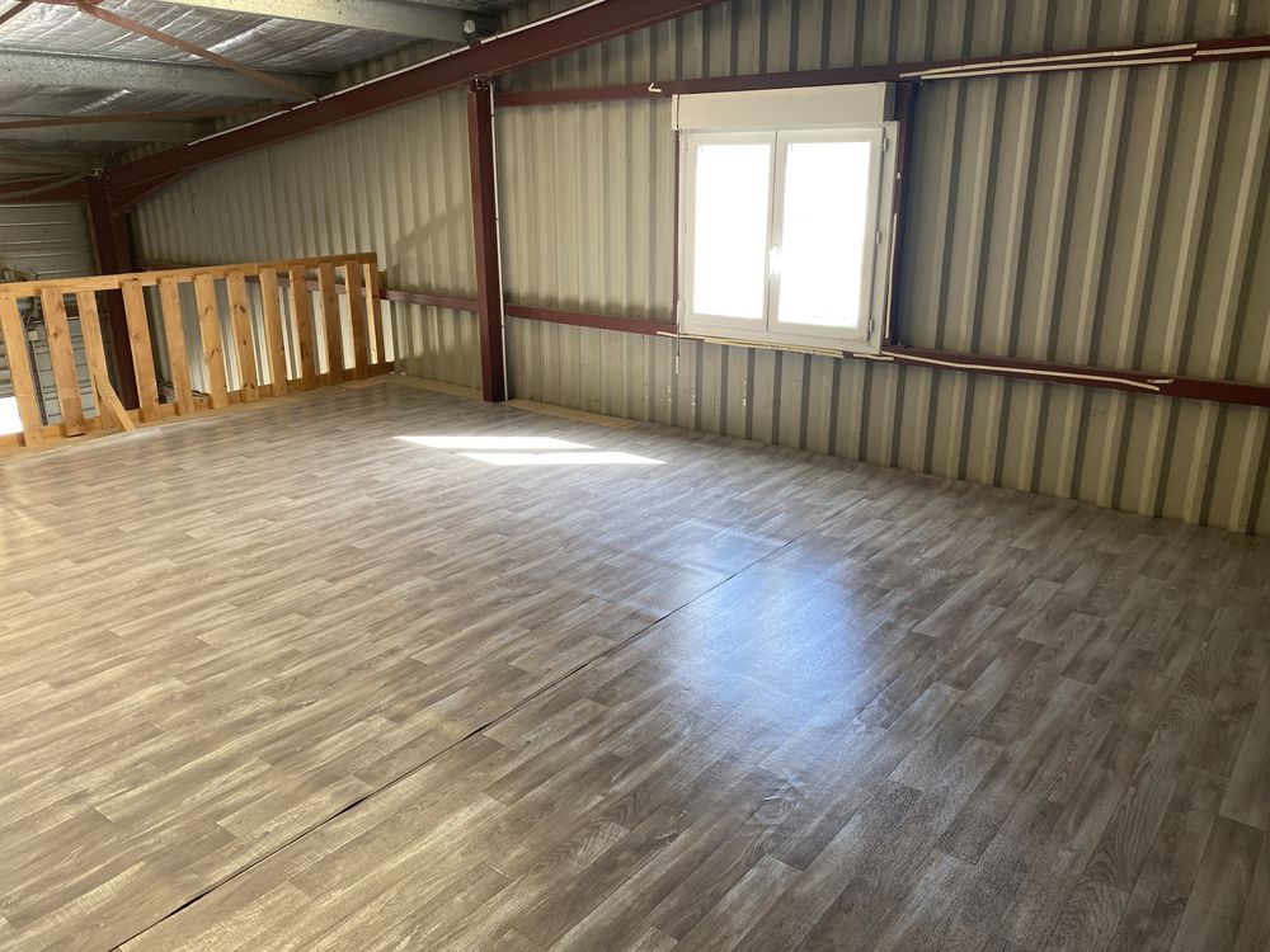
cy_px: 476
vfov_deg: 53.1
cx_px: 635
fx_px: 954
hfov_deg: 67.3
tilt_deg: -17.2
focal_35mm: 26
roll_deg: +0.1
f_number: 1.8
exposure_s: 1/100
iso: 80
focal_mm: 4.25
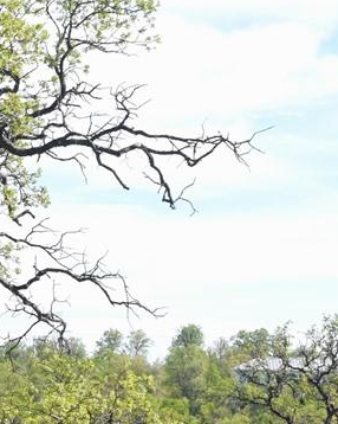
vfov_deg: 10.0
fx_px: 2395
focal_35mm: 191
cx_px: -303
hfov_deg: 7.8
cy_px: 499
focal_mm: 27
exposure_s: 1/320
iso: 200
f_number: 9
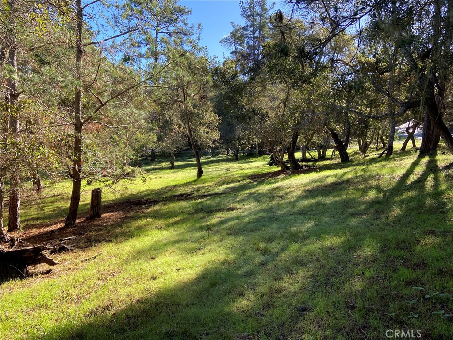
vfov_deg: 53.1
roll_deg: -1.2
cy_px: 170
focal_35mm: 26
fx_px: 340
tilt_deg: -6.6
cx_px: 226
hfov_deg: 67.3
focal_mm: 4.25
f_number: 1.8
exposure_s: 1/562
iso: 32
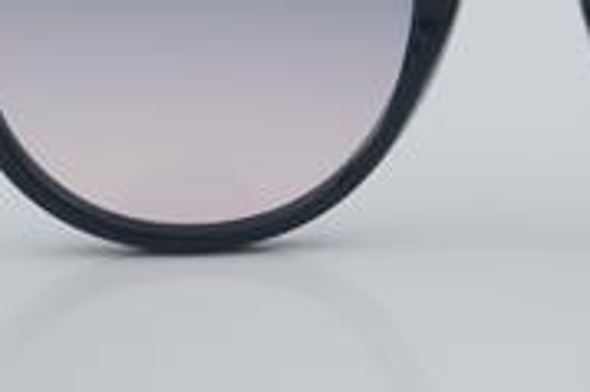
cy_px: 43
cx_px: 524
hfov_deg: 11.1
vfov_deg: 7.4
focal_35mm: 184
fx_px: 3015
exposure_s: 1/4
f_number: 32
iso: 100
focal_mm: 55
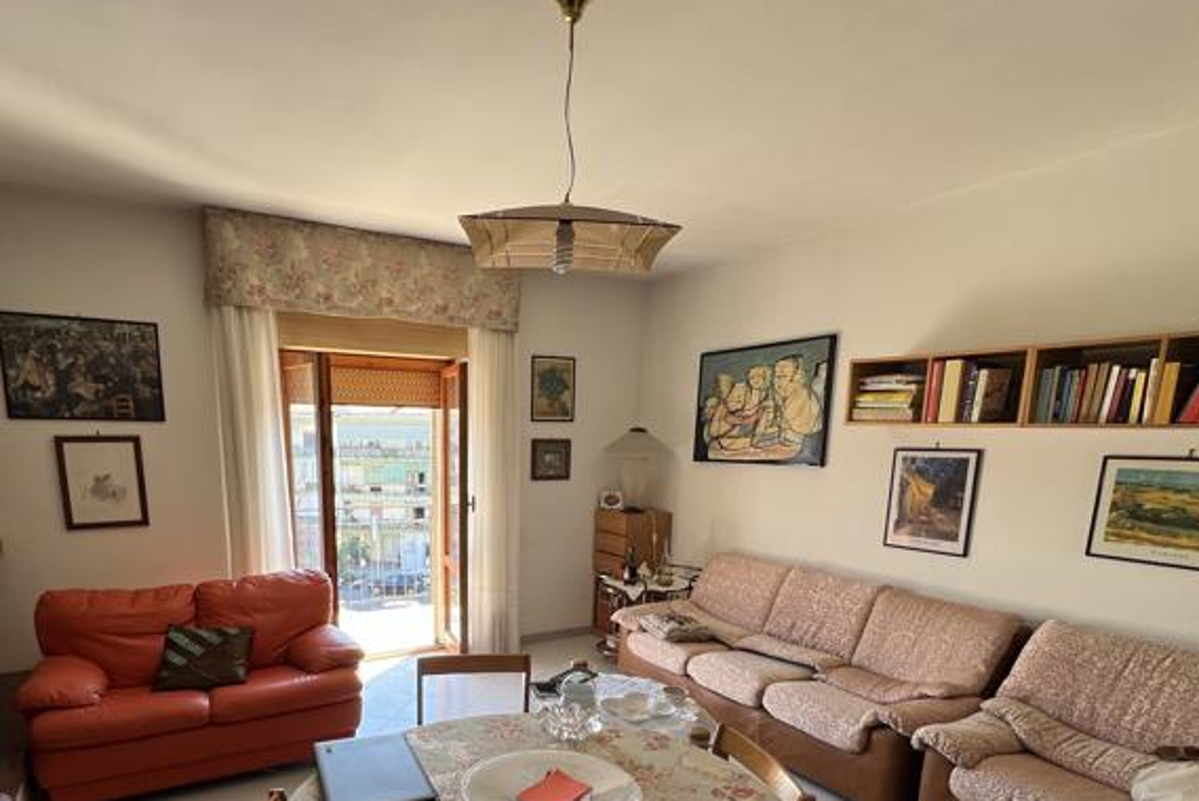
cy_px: 578
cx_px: 506
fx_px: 633
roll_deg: -0.4
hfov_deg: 86.2
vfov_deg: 61.8
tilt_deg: -11.6
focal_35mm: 19
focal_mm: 1.57
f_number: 1.8
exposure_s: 1/99
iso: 50
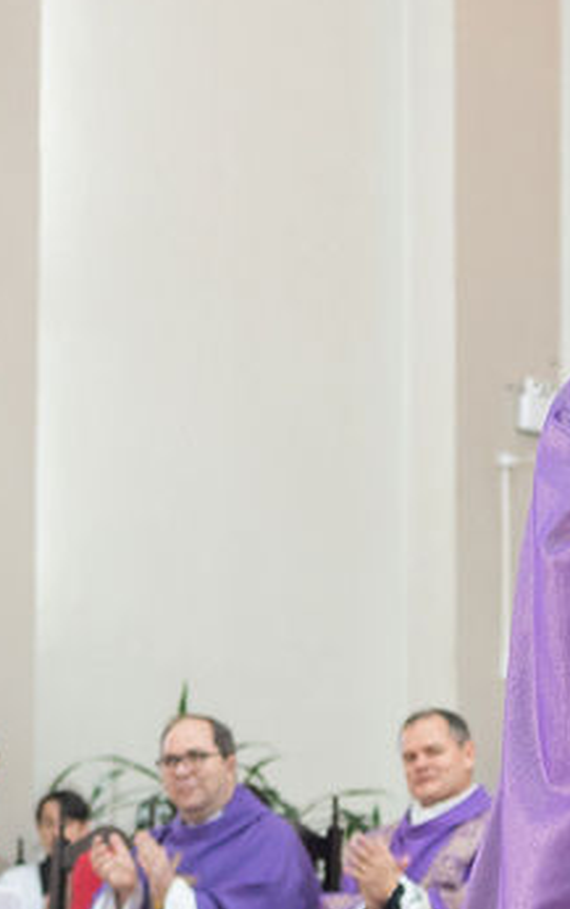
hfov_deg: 8.0
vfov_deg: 13.1
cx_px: 996
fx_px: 3942
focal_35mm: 159
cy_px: 566
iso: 800
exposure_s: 1/160
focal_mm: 35
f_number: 2.8
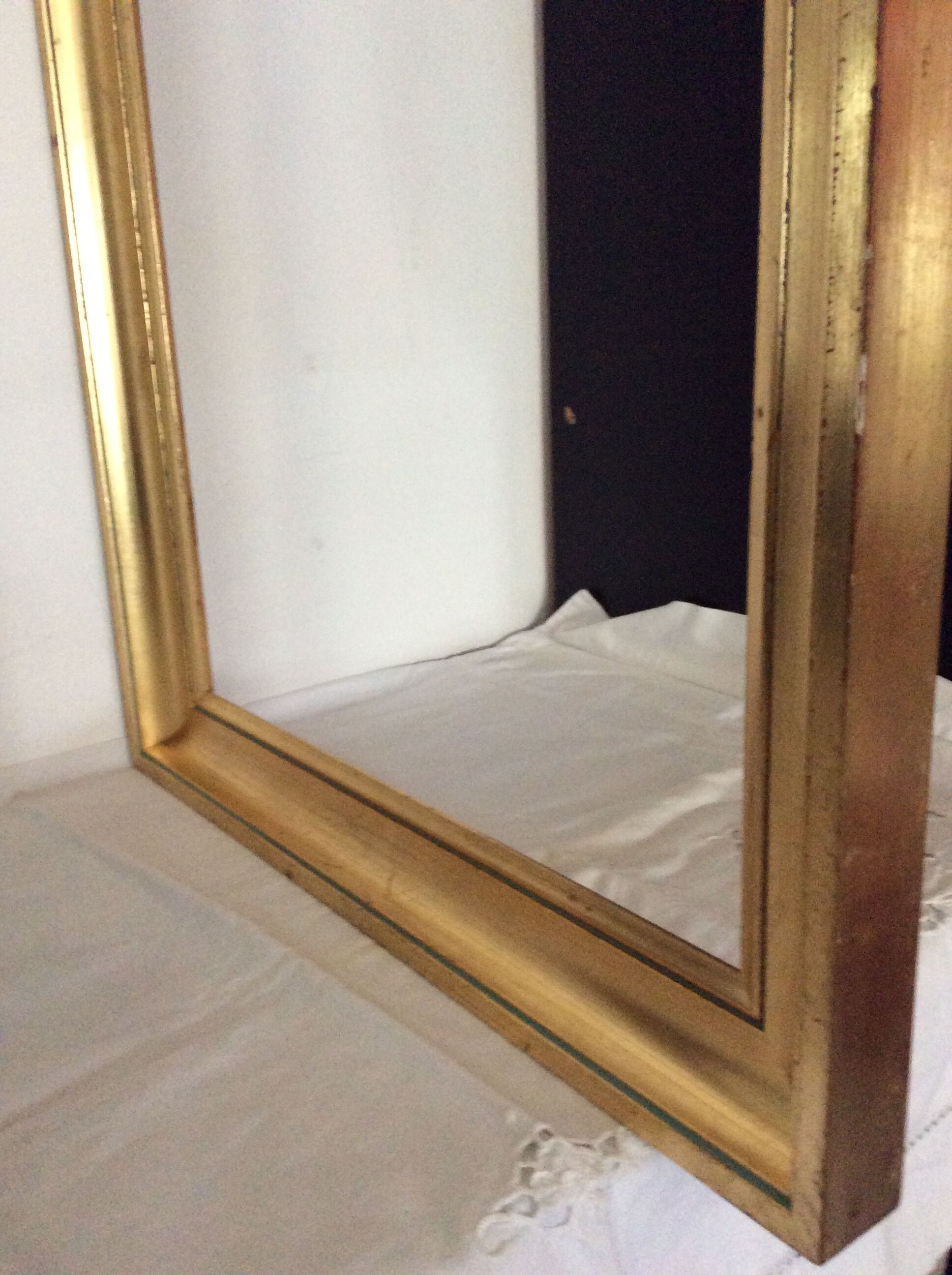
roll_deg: +1.2
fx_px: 1177
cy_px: 638
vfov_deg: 56.9
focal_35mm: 32
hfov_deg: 44.1
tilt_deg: -16.6
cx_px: 476
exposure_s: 1/25
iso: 250
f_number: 2.4
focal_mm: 3.3
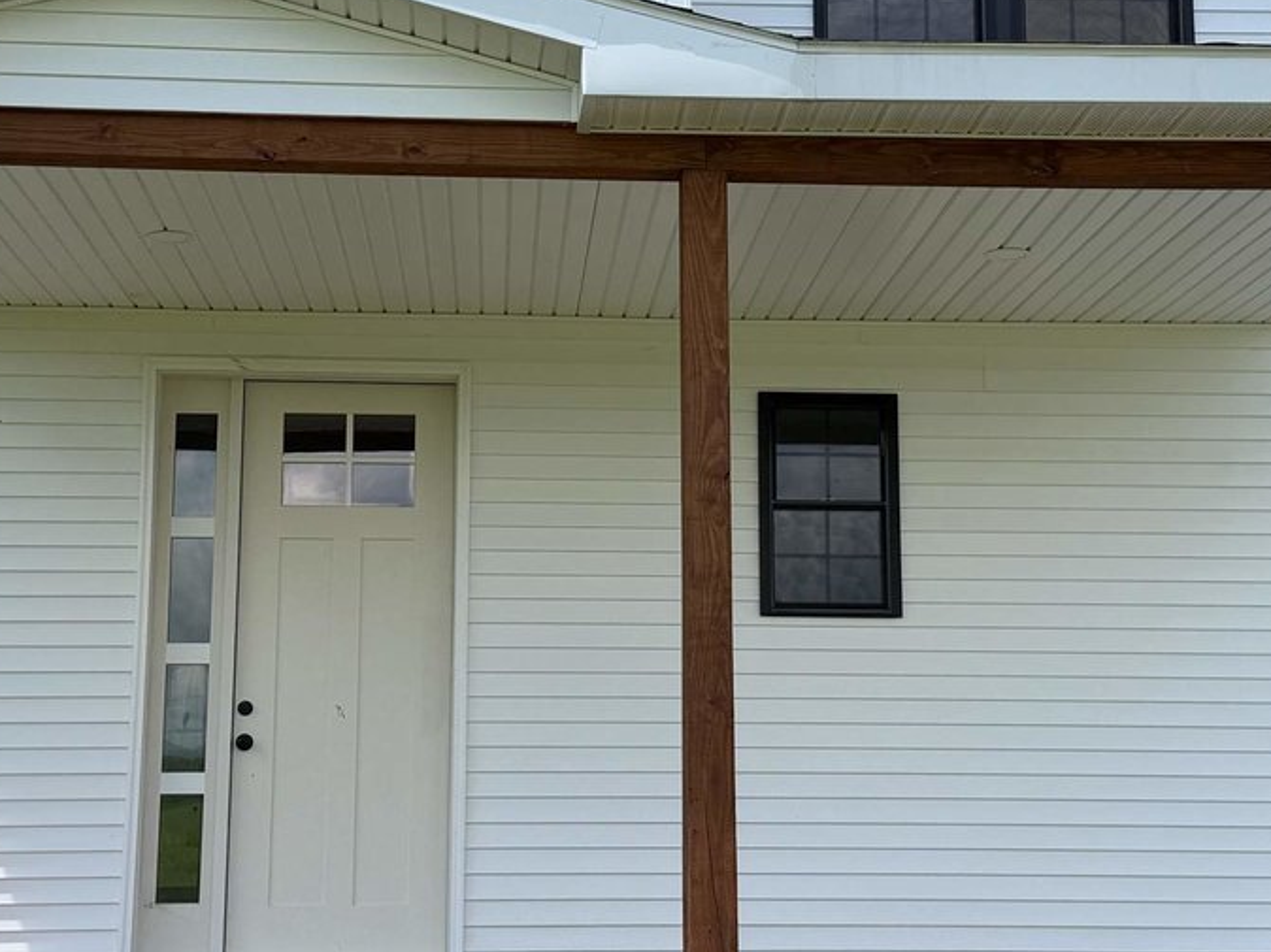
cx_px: 605
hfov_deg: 33.8
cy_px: 441
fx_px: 2092
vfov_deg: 25.6
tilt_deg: +9.9
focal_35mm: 57
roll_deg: +1.2
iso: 80
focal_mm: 6.76
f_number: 1.78
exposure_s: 1/4405
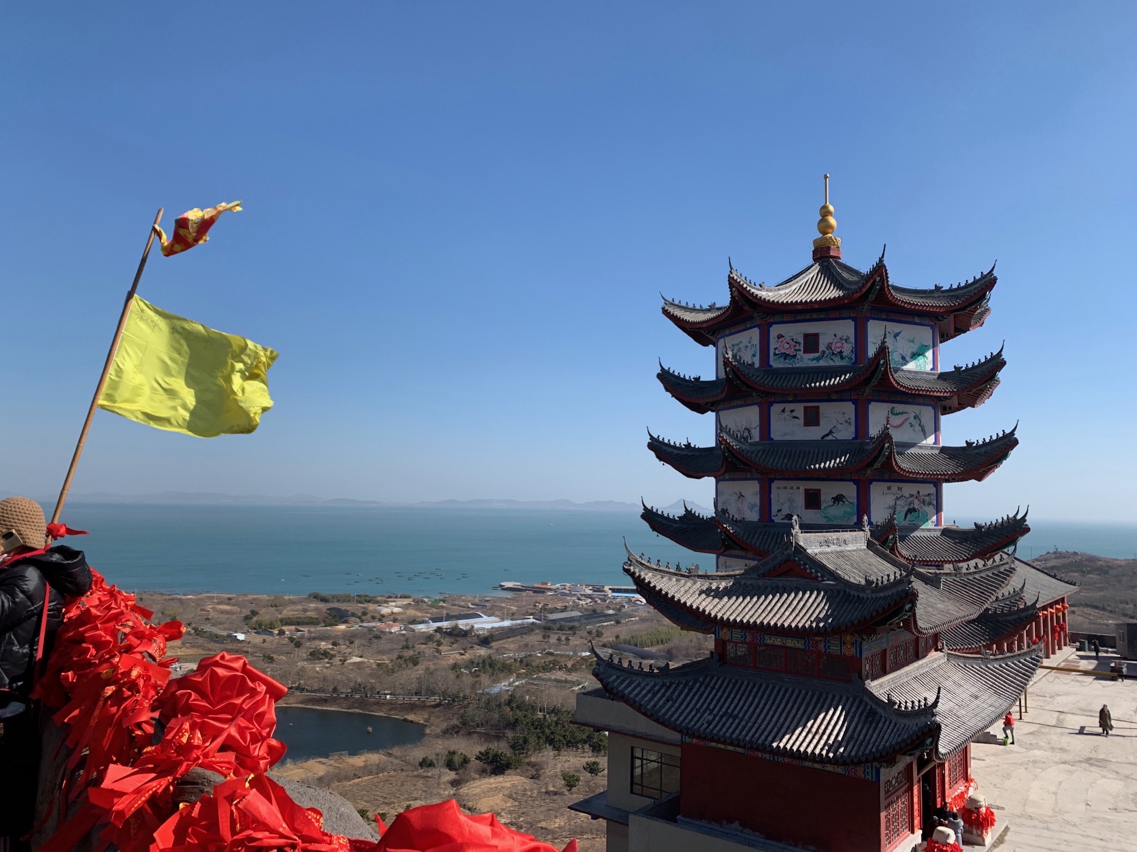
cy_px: 426
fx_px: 854
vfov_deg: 53.1
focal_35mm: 26
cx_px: 568
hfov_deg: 67.3
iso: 25
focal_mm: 4.25
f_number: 1.8
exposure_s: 1/2481
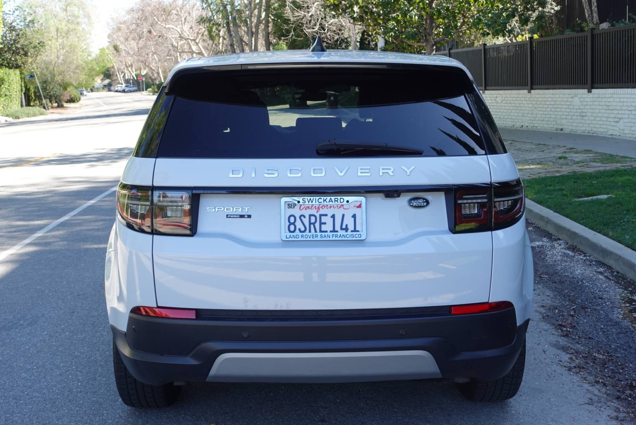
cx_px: 318
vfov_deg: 31.2
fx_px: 760
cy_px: 212
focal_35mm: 43
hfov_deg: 45.4
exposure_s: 1/125
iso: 125
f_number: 4
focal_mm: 16.29
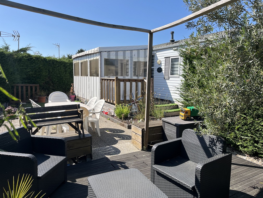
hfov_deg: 67.3
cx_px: 132
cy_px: 99
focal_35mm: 26
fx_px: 198
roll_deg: -1.5
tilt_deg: -6.9
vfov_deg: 53.1
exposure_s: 1/2755
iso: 50
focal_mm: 5.1
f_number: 1.6
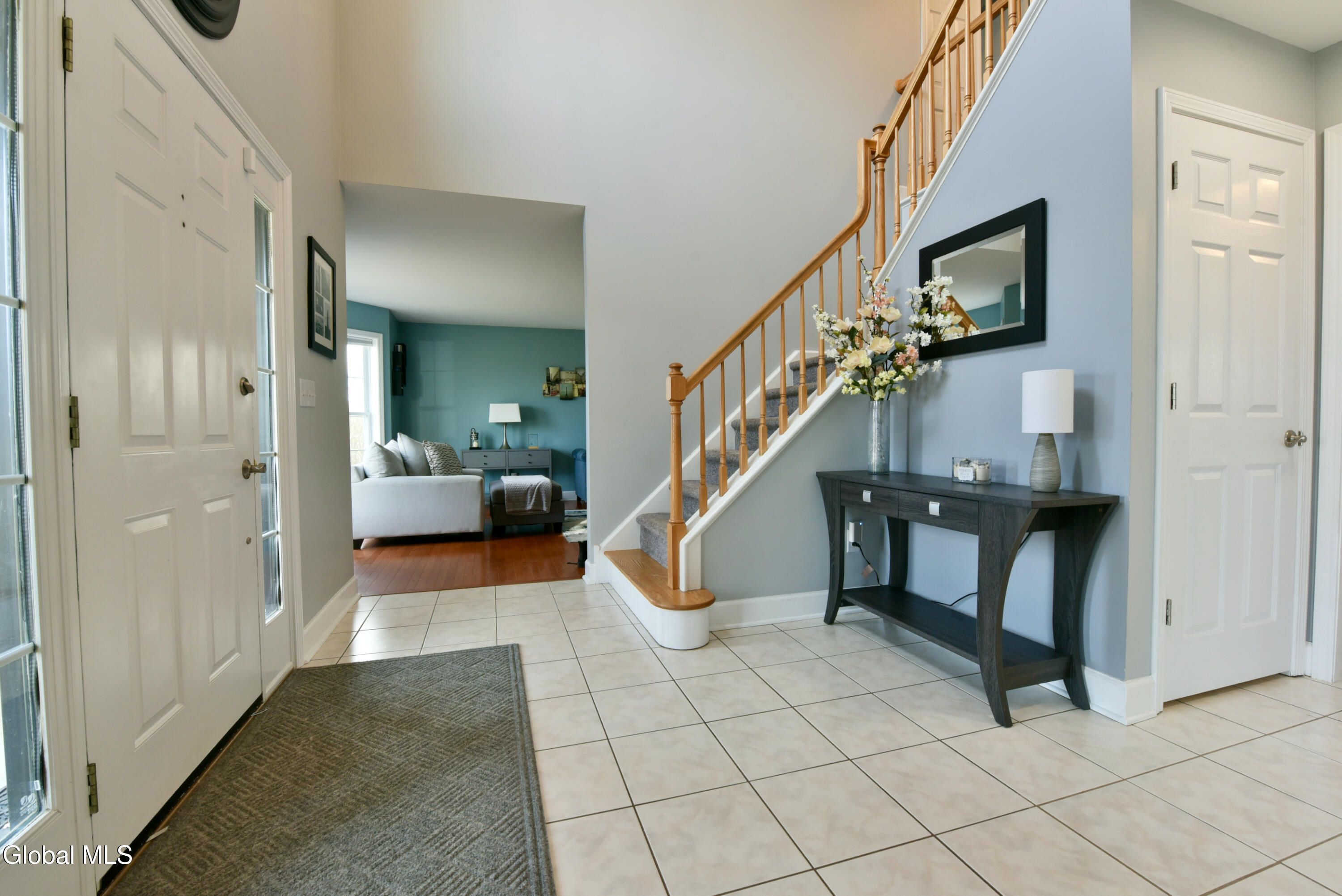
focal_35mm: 14
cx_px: 671
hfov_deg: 104.2
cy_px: 448
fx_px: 522
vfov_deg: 81.2
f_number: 11
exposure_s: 1/25
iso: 800
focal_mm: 14
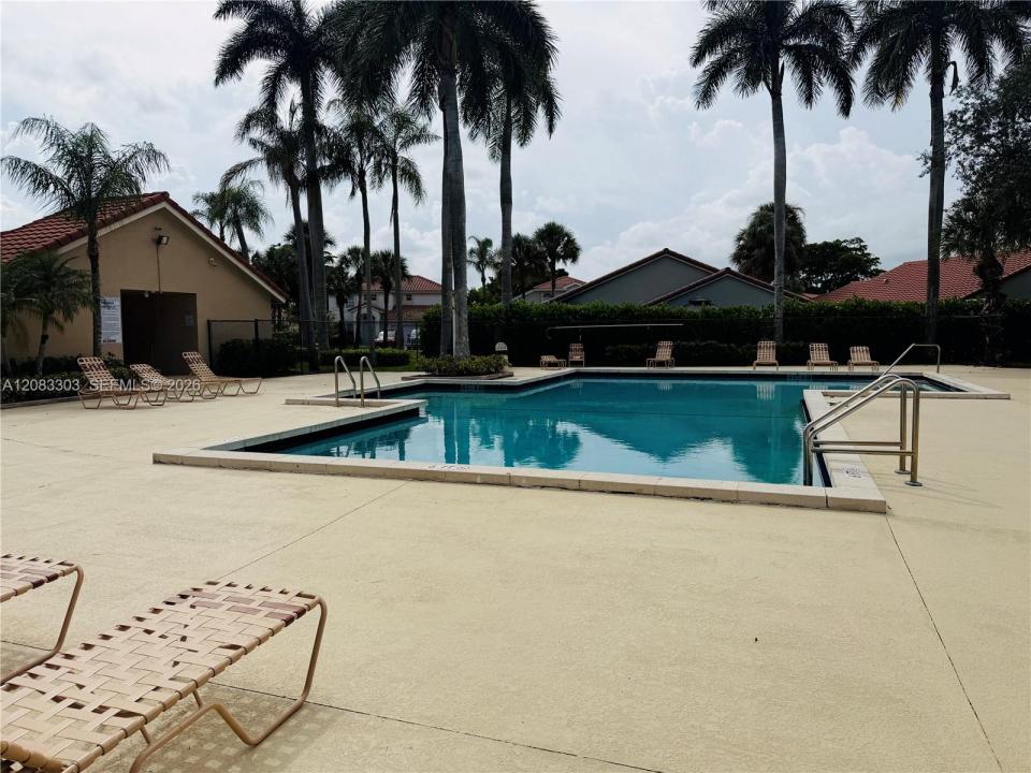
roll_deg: +0.5
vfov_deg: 56.8
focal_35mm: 24
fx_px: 715
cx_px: 516
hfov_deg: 71.6
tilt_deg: -4.8
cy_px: 386
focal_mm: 6.76
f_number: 1.78
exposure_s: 1/10309
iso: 80
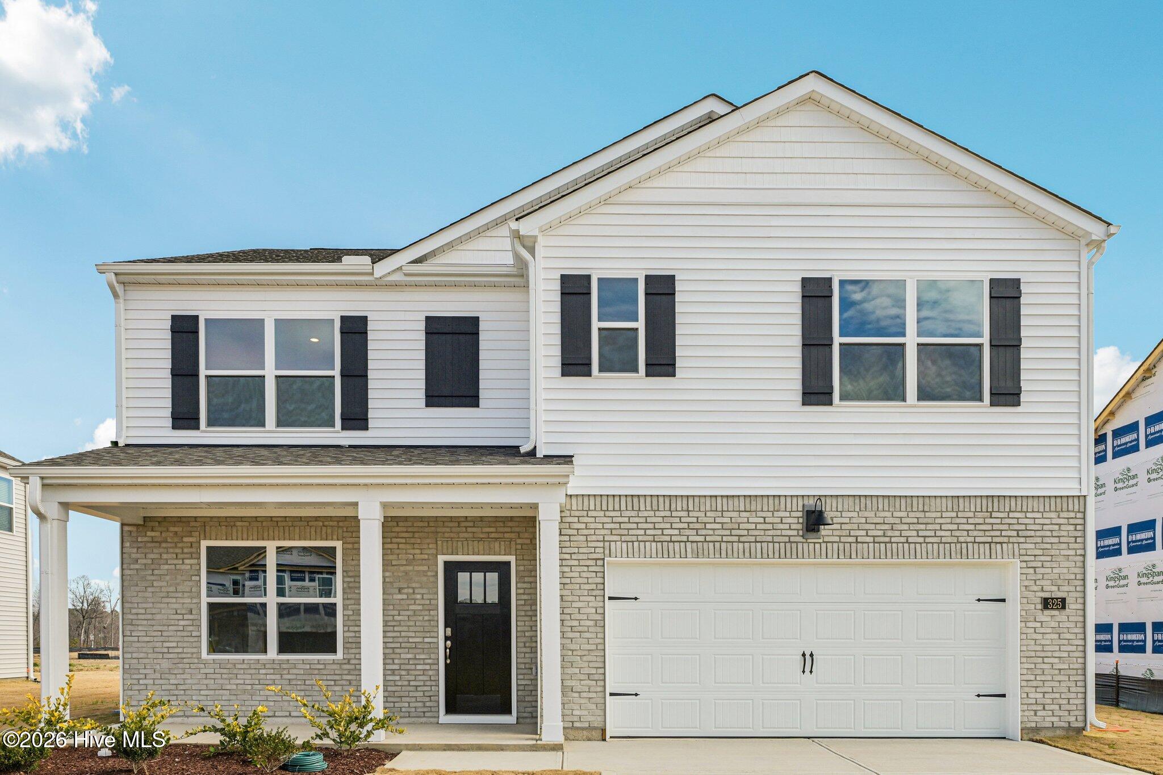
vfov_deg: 53.1
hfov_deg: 73.7
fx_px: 775
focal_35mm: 24
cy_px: 388
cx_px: 582
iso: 200
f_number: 9
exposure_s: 1/500
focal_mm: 24
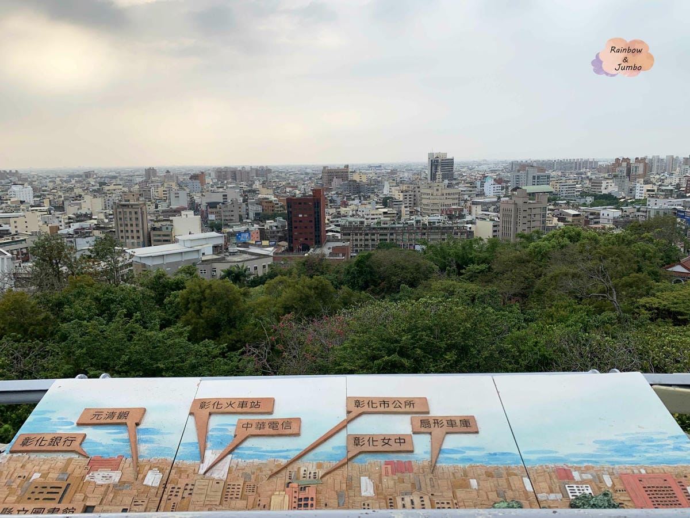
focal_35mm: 26
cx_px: 345
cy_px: 259
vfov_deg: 53.1
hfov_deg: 67.3
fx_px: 518
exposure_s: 1/1235
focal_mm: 4.25
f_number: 1.8
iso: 25
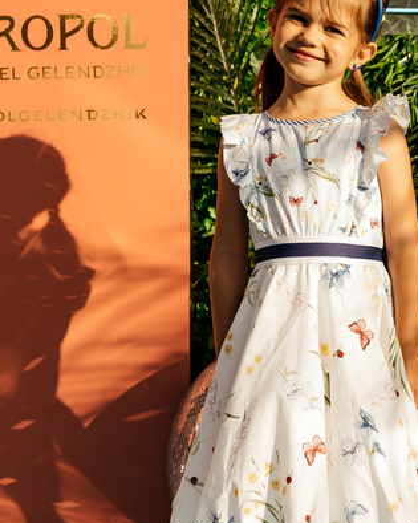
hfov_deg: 18.3
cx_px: 445
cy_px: 238
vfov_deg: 23.6
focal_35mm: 81
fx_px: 1253
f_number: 3.2
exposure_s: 1/1250
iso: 80
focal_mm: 28
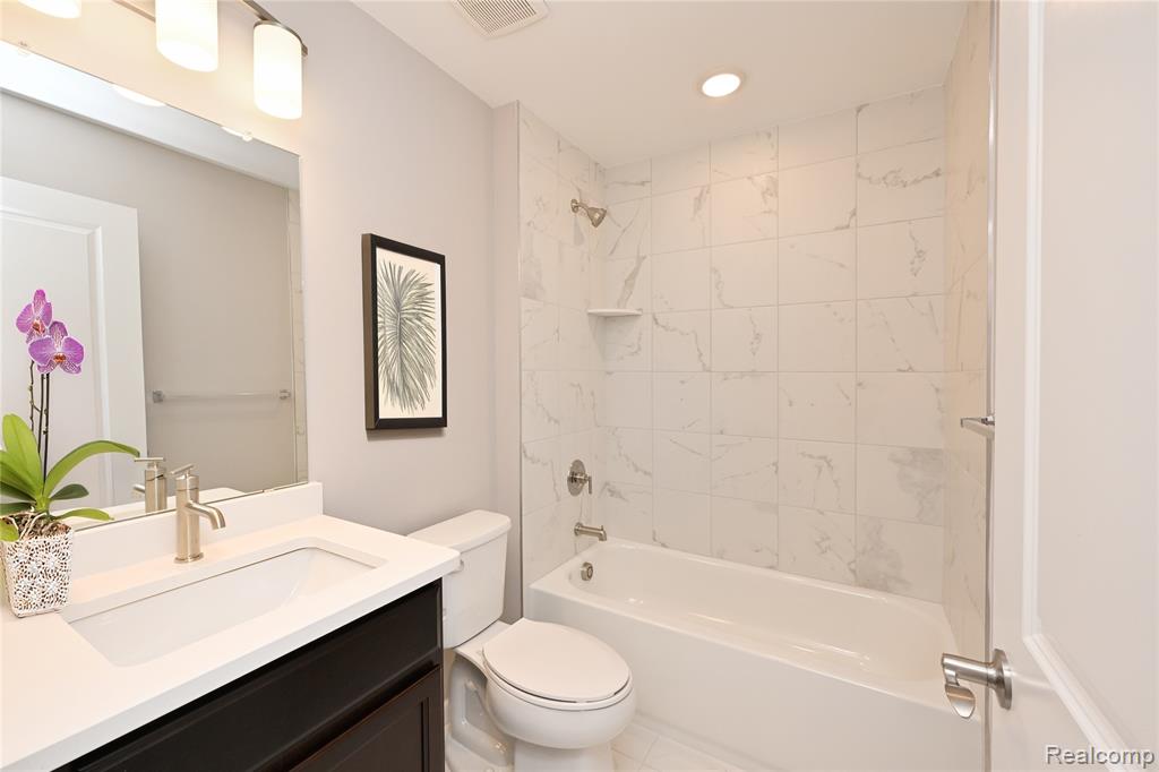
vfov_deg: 81.2
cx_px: 580
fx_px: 451
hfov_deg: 104.3
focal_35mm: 14
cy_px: 386
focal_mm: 14
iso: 800
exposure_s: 1/60
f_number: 11
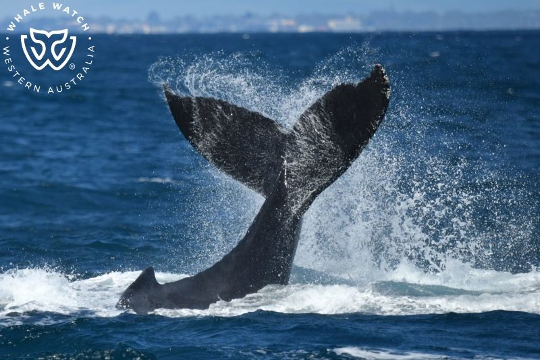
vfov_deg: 2.3
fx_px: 8998
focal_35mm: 600
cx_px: 270
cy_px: 180
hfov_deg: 3.4
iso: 1000
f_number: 6.3
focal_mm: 600
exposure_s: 1/8000
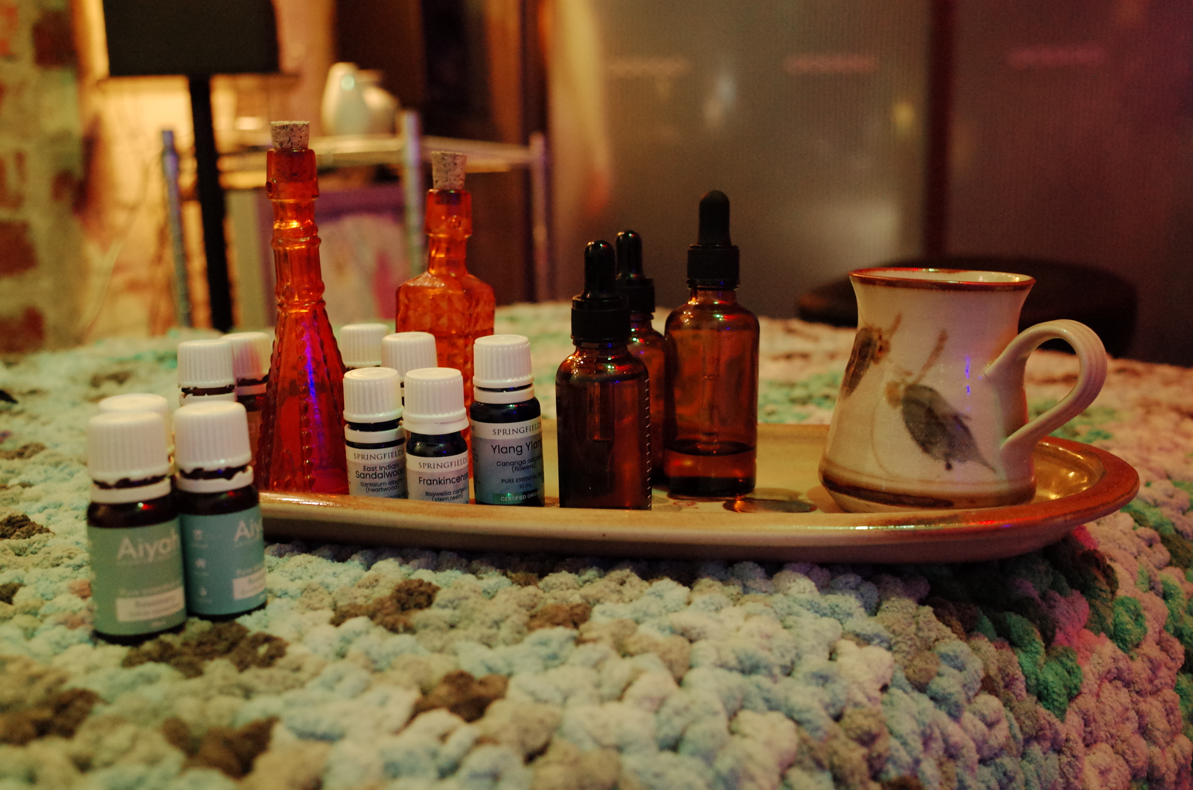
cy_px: 395
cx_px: 596
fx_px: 1158
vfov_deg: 37.7
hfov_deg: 54.5
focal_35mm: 35
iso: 1600
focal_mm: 18.3
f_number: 2.8
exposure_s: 1/5
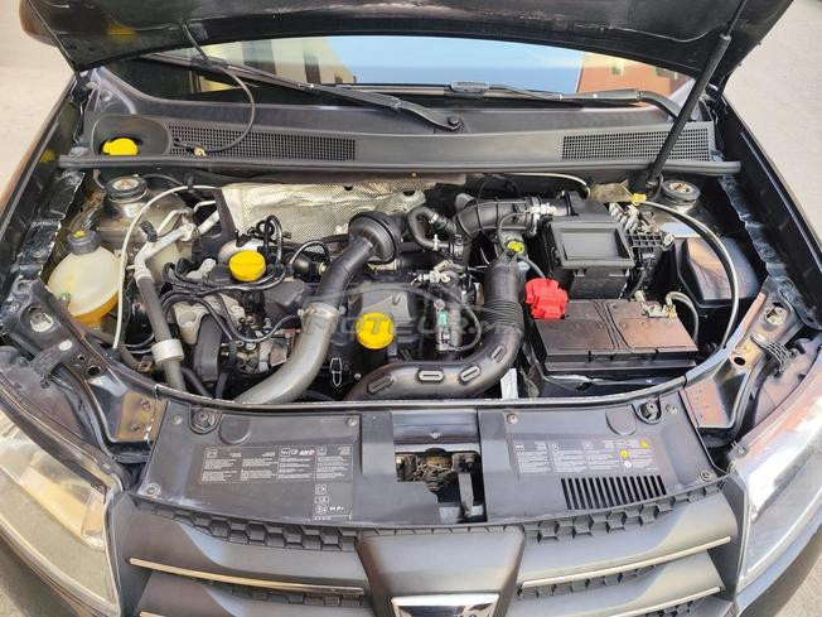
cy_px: 308
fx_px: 546
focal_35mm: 23
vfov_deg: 58.9
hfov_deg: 73.9
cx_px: 411
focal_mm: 6.14
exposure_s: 1/100
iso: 125
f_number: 1.65
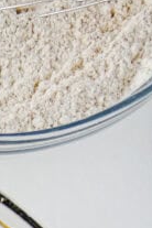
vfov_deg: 11.1
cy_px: 464
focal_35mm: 168
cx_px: -208
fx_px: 1064
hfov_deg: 7.6
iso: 250
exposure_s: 1/125
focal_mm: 34
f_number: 4
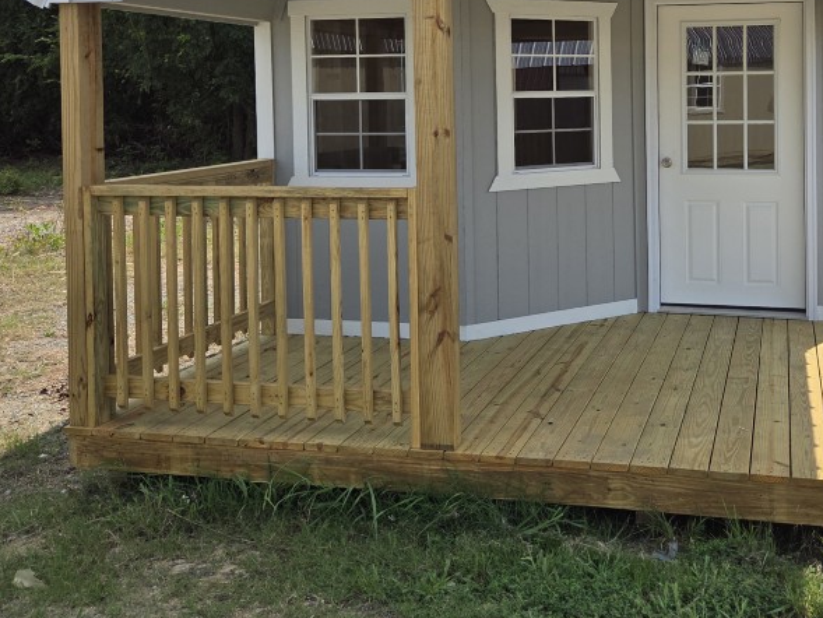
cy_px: 113
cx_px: 570
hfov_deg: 45.8
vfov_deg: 34.7
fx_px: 951
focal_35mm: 40
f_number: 1.8
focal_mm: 5.4
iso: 80
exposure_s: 1/3988
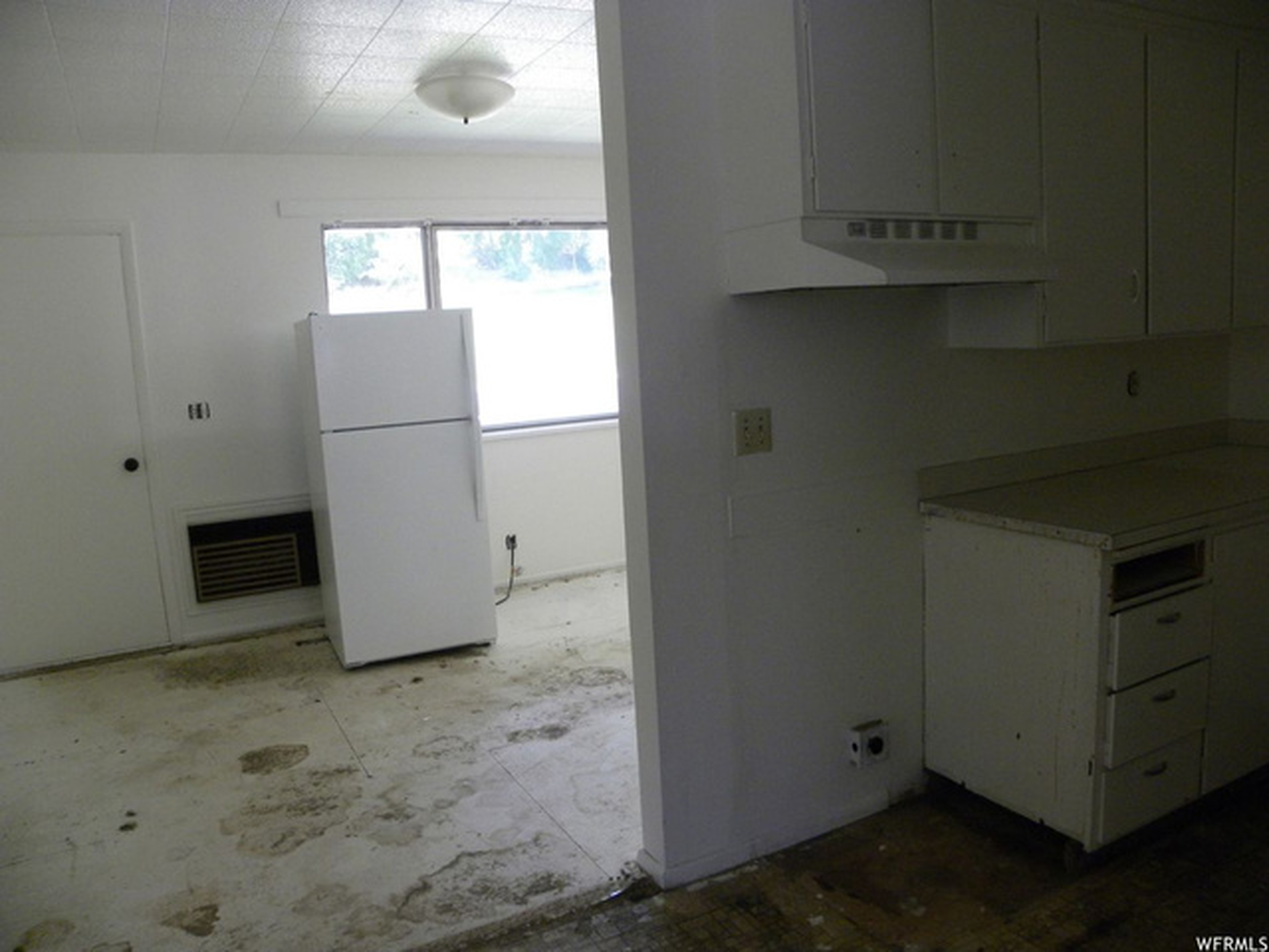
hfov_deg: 67.3
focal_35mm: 26
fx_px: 953
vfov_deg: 53.1
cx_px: 634
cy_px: 476
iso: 286
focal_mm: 4.6
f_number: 2.8
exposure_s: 1/93.4
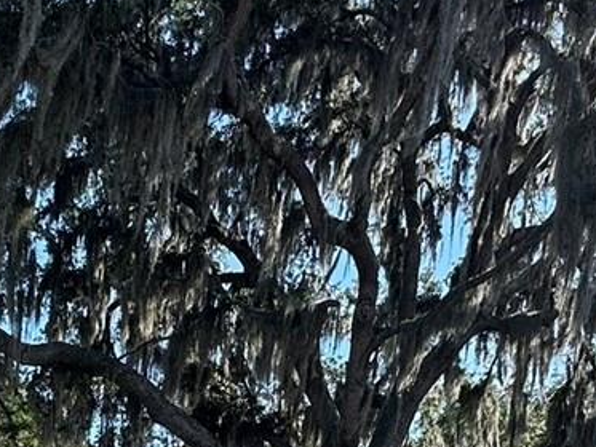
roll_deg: -0.7
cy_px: 714
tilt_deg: -4.6
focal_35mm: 60
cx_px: 235
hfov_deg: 32.1
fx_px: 1033
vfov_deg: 20.2
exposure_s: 1/654
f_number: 2.2
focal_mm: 2.22
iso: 40
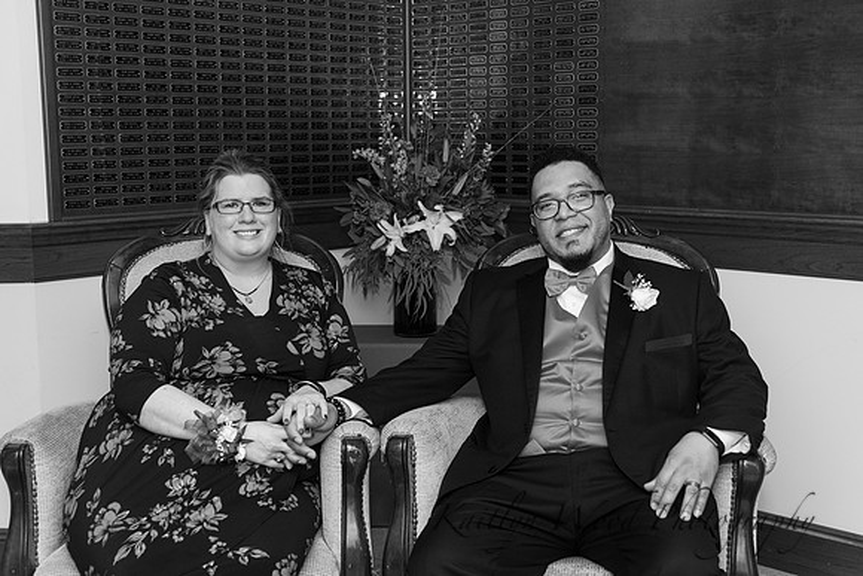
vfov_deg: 30.5
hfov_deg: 44.5
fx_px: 1055
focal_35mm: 44
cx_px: 432
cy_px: 288
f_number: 4
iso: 800
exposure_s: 1/200
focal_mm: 44
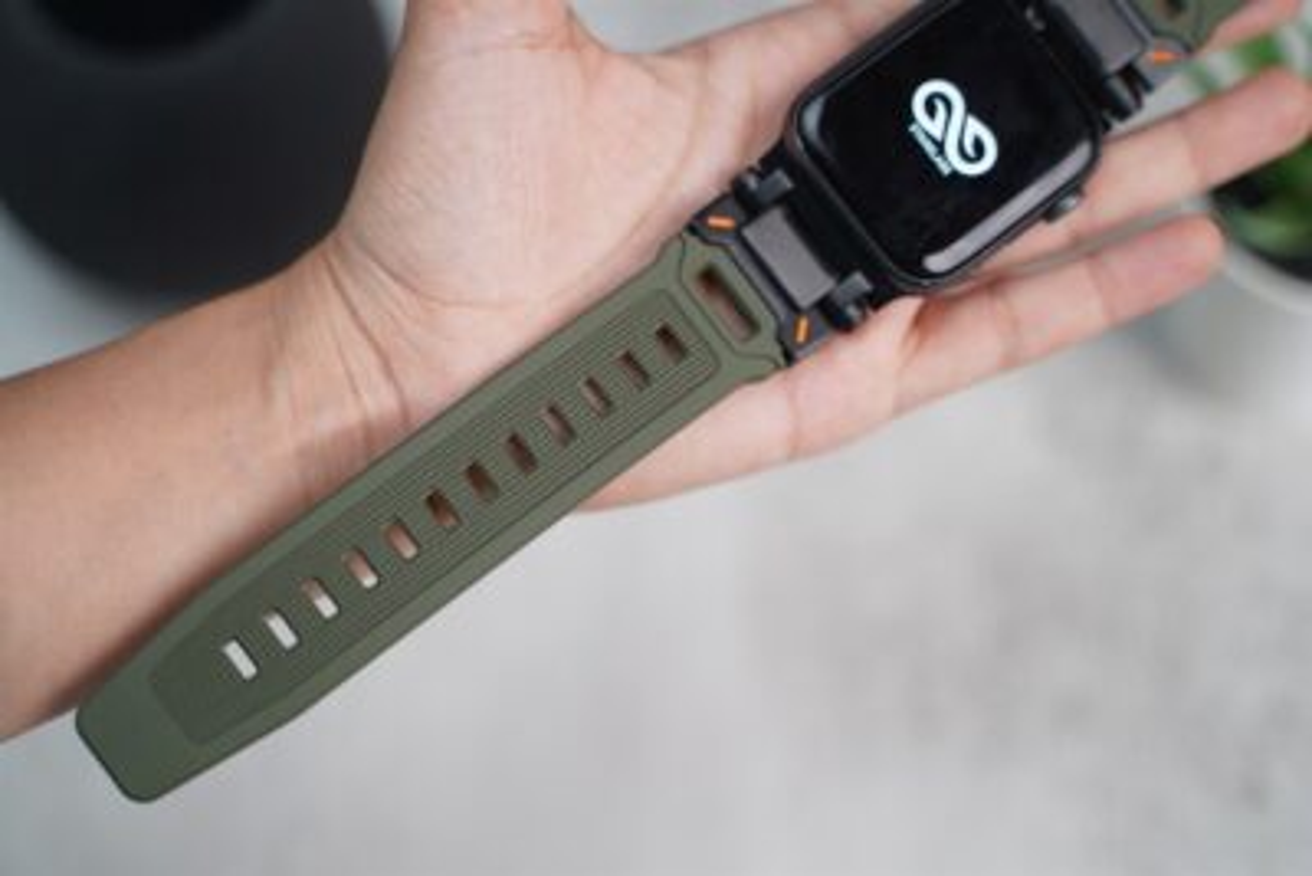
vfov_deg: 24.6
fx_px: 2005
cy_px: 438
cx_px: 656
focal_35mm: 55
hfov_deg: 36.2
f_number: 2.8
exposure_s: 1/60
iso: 500
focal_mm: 55
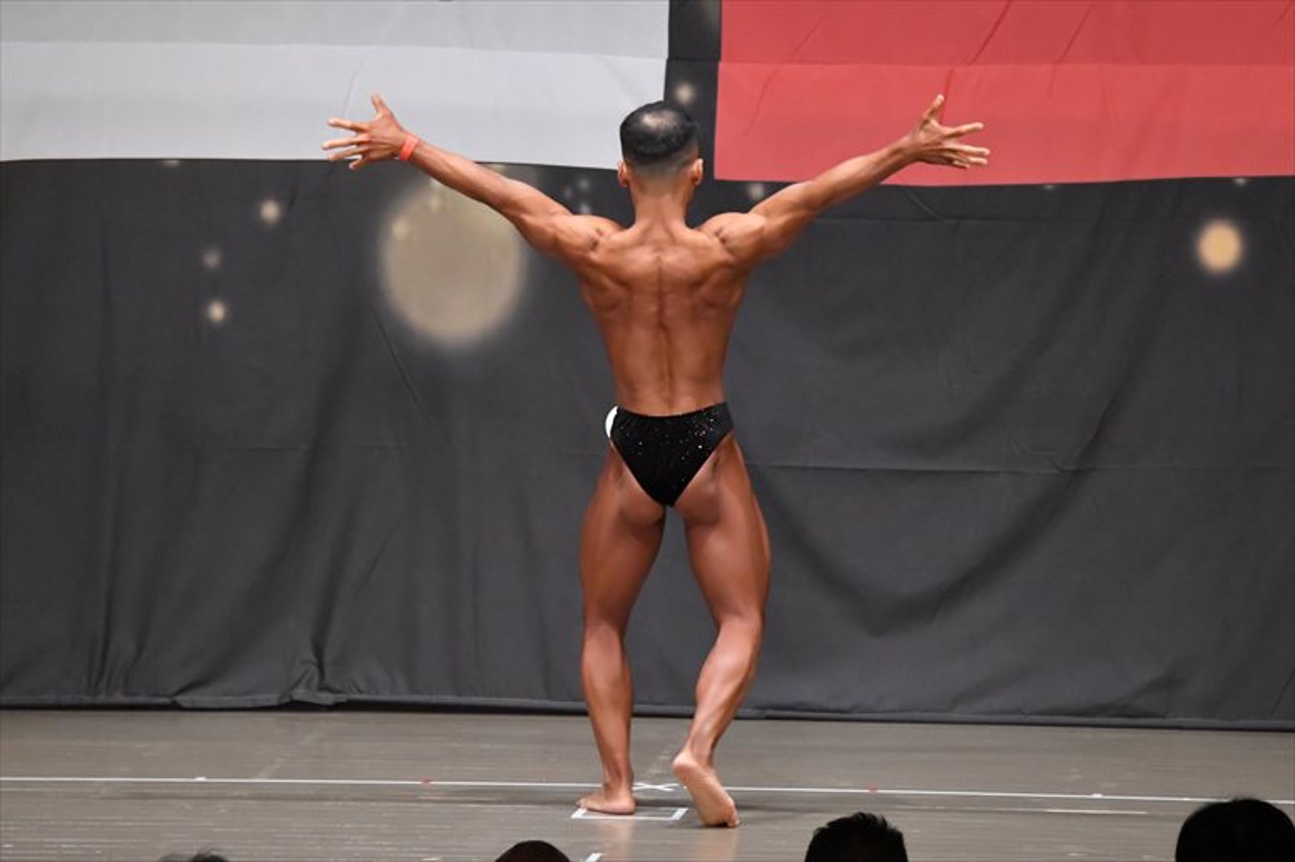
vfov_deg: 6.1
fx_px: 8090
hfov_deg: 9.2
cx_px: 648
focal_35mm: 225
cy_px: 431
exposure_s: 1/400
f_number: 5.6
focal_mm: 150
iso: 6400
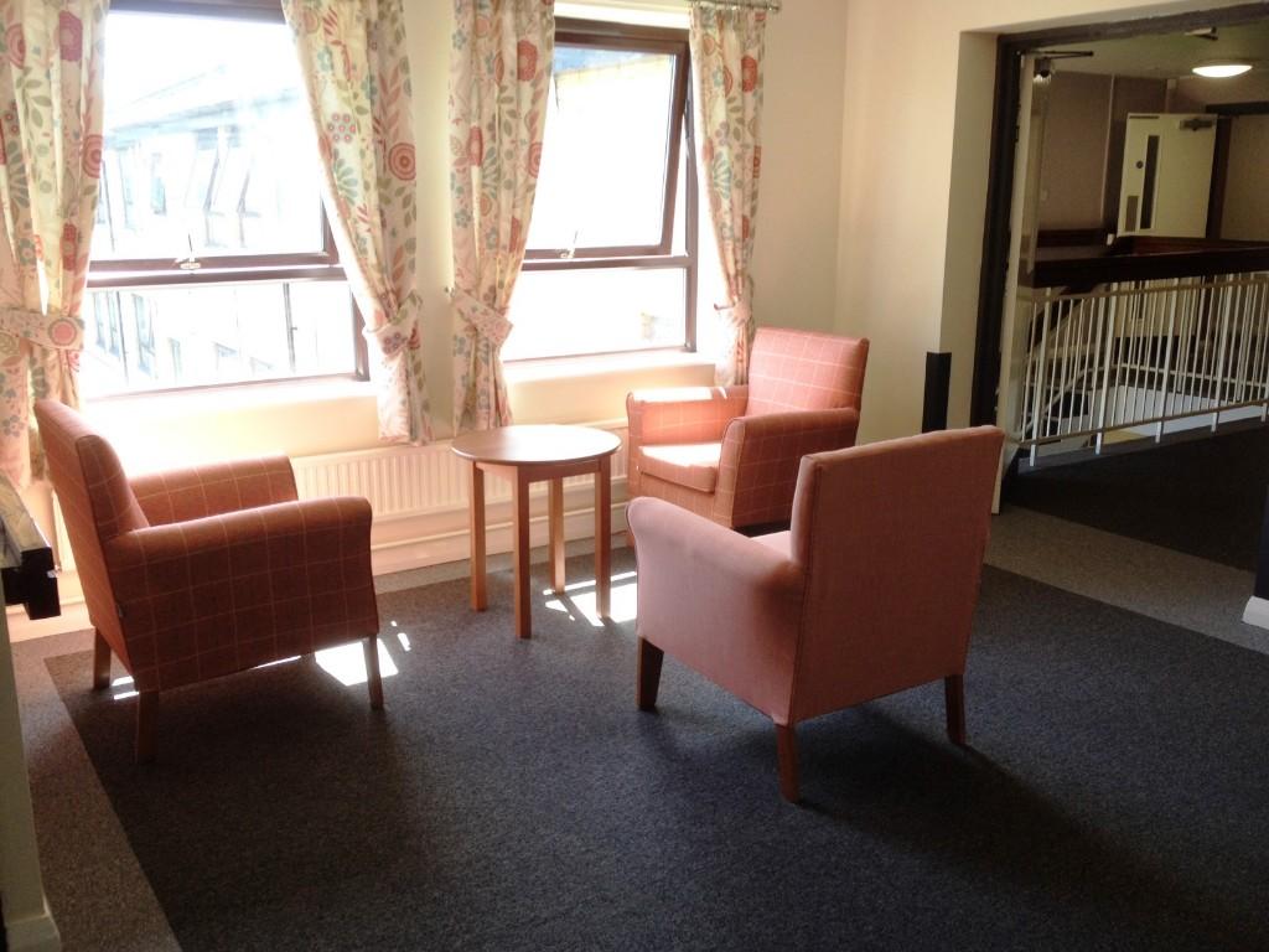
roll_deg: -0.5
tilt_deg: -14.1
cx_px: 634
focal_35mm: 35
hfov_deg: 52.6
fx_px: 1283
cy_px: 476
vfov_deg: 40.7
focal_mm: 4.28
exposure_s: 1/60
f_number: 2.4
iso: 64
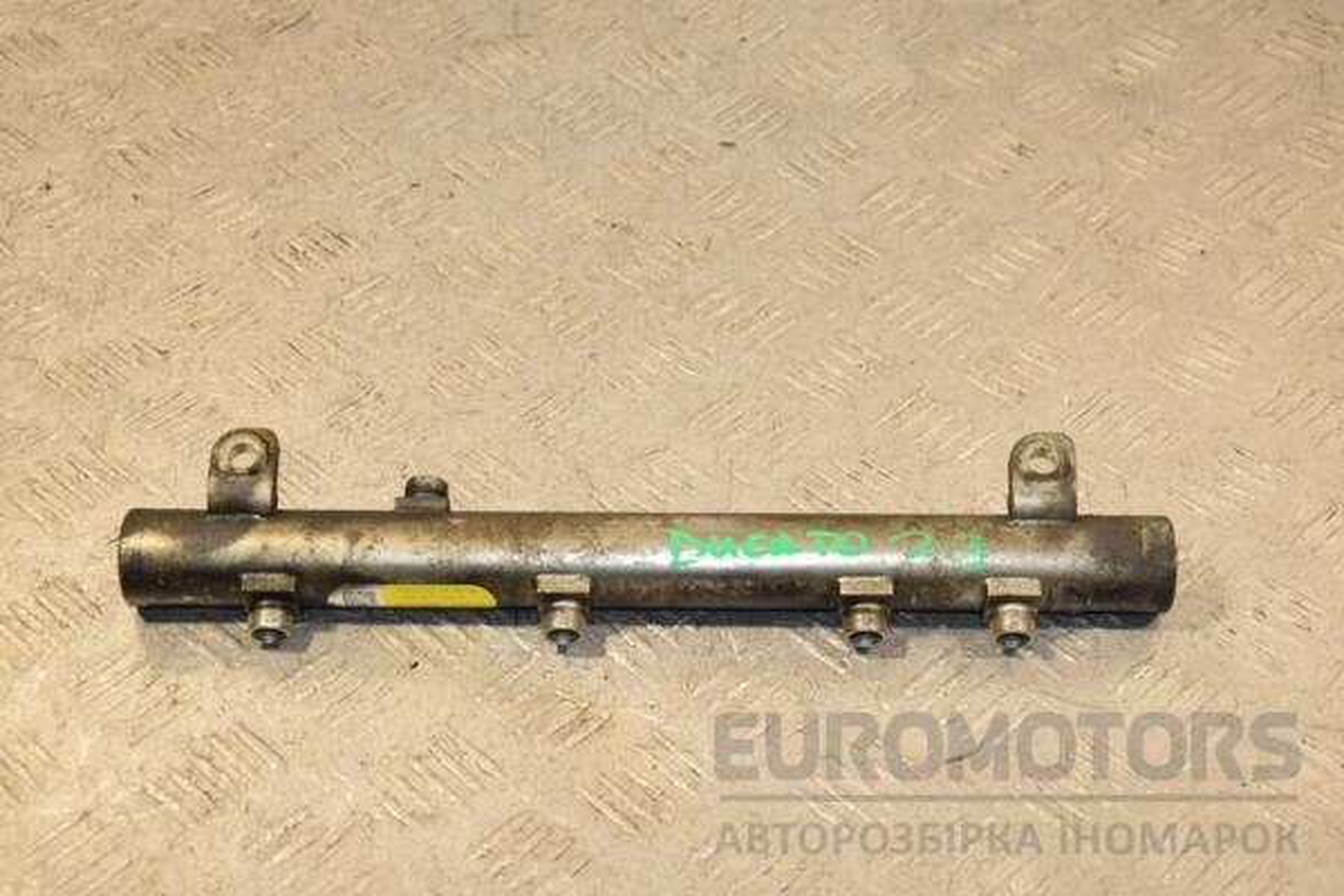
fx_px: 2688
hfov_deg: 28.1
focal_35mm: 72
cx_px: 672
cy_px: 448
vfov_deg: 18.9
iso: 800
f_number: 6.3
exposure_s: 1/200
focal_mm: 48
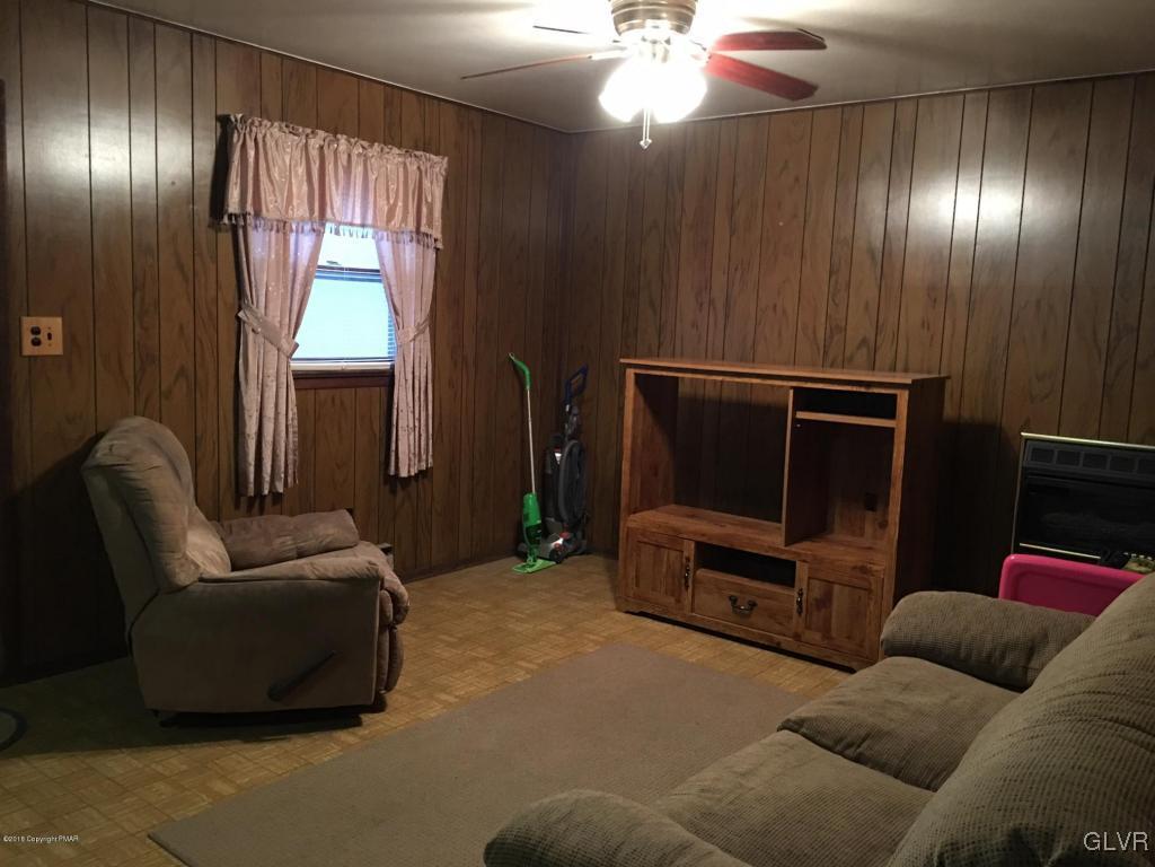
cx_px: 578
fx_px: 968
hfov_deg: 61.7
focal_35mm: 29
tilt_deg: -6.9
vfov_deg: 48.2
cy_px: 434
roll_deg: -3.6
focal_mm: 4.15
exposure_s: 1/4
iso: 64
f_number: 2.2
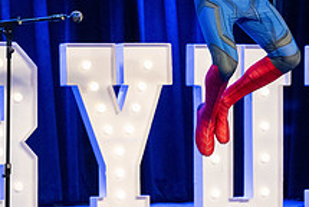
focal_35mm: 240
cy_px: 25
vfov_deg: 5.7
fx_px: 2063
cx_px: 229
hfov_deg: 8.6
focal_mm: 89
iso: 8000
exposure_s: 1/400
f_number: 2.8
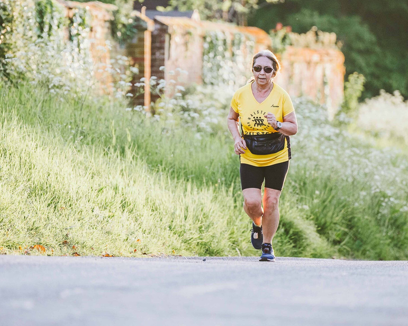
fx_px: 4685
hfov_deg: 5.0
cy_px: 147
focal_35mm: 388
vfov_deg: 4.0
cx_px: 213
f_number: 2.8
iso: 500
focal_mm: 200
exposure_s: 1/1250
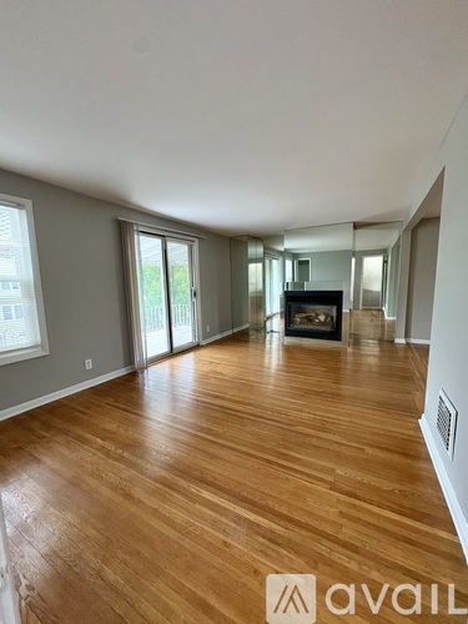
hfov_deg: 85.7
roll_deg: +1.1
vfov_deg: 102.1
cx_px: 234
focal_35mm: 14
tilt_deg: -7.6
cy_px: 312
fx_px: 252
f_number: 2.2
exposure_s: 1/120
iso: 400
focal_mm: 2.22
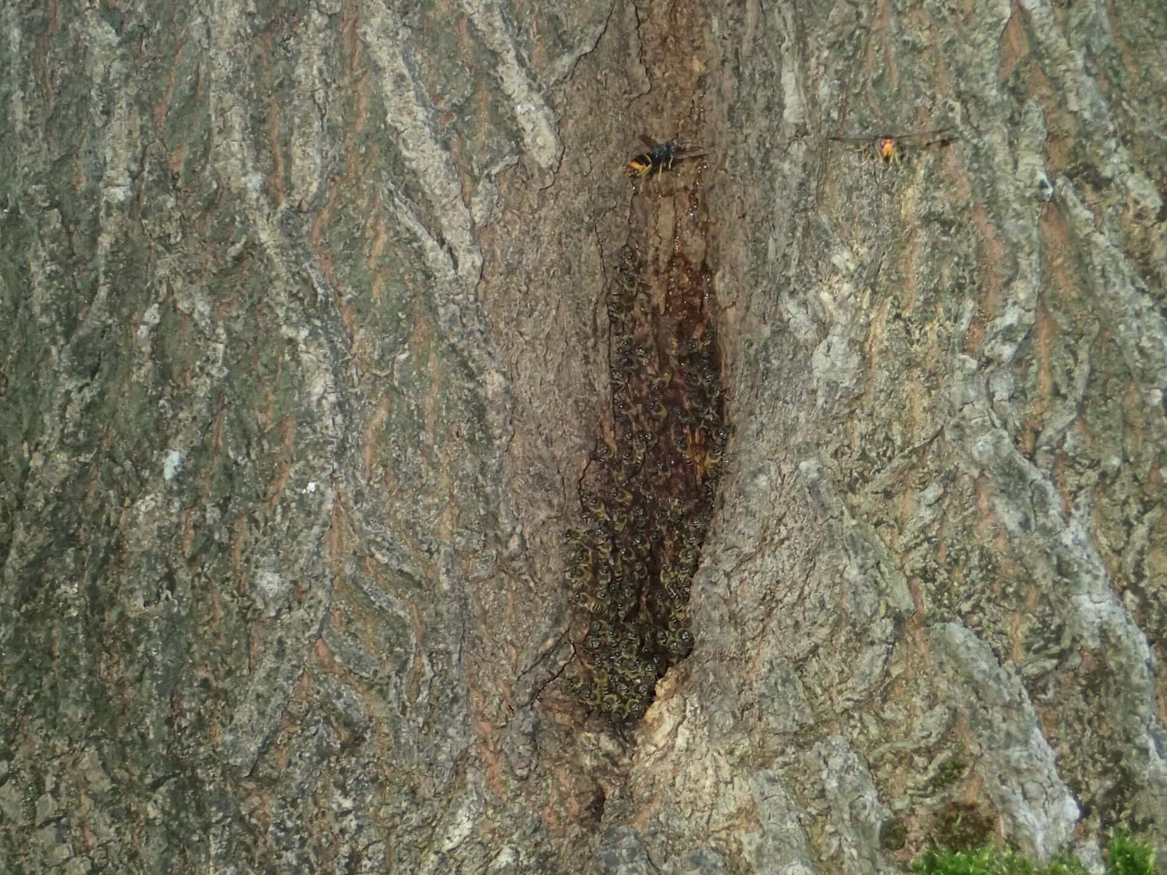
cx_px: 584
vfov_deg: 22.6
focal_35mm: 65
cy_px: 438
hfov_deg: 29.8
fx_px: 2191
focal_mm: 11.8
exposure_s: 1/60
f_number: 3.8
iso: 800
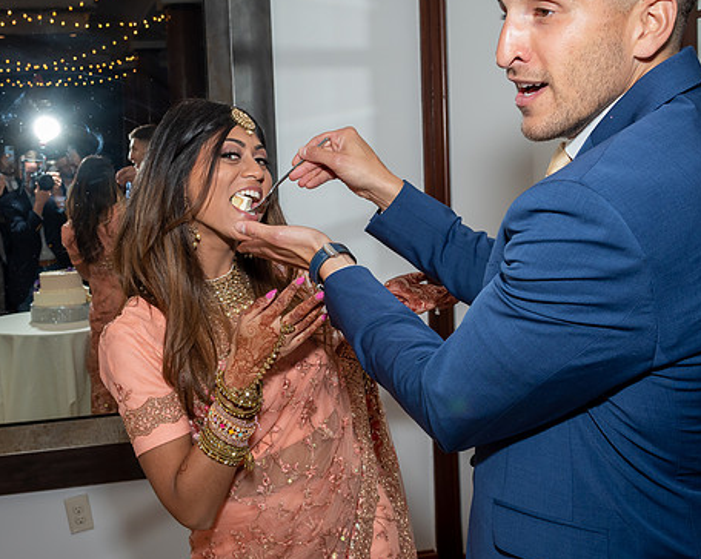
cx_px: 255
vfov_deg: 31.4
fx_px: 995
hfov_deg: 38.5
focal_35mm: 48
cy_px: 261
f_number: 6.3
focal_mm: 23
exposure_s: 1/250
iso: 500
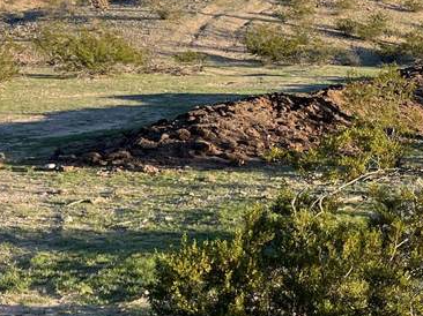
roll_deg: -1.3
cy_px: 148
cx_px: 641
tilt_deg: -4.0
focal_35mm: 91
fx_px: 1111
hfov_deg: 18.9
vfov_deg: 16.2
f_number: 1.6
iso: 50
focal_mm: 5.1
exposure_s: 1/1404
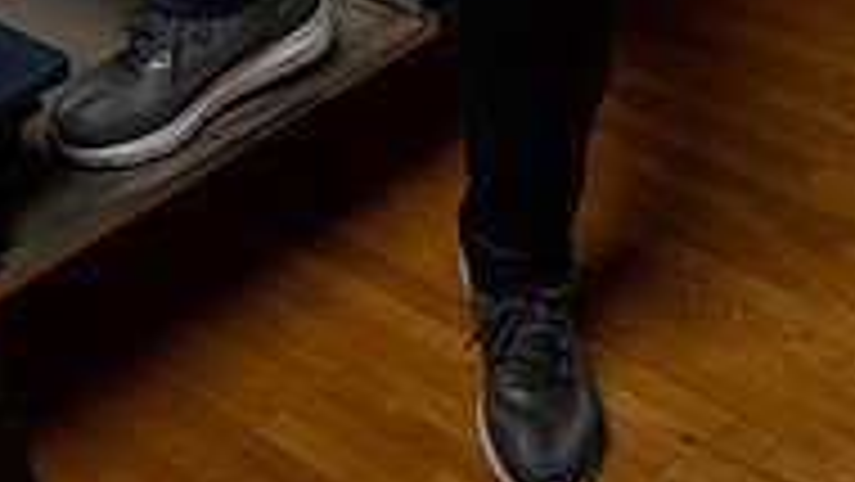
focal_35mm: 87
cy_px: -505
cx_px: 414
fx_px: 1973
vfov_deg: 12.2
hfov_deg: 24.5
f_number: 7.1
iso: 320
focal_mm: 35
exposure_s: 1/200
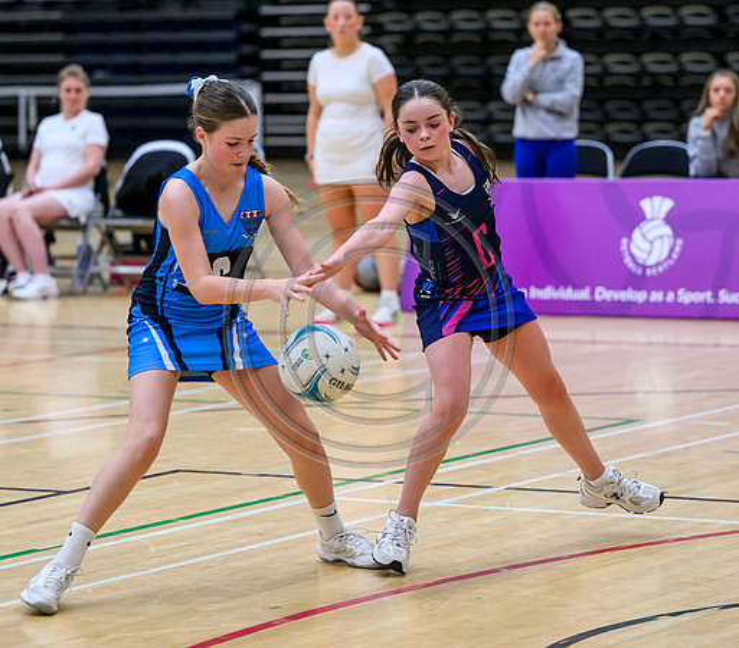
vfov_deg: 10.1
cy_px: 250
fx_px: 3651
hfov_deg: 11.6
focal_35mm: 161
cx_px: 416
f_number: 2.8
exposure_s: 1/1250
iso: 6400
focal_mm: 110
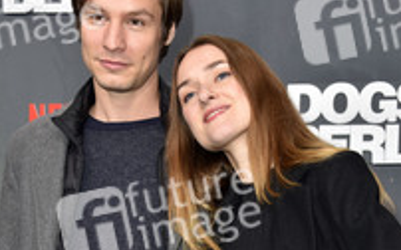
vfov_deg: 11.3
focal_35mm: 113
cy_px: 315
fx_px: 1234
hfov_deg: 18.5
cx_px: 216
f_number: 5.6
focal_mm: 56
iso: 250
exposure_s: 1/200
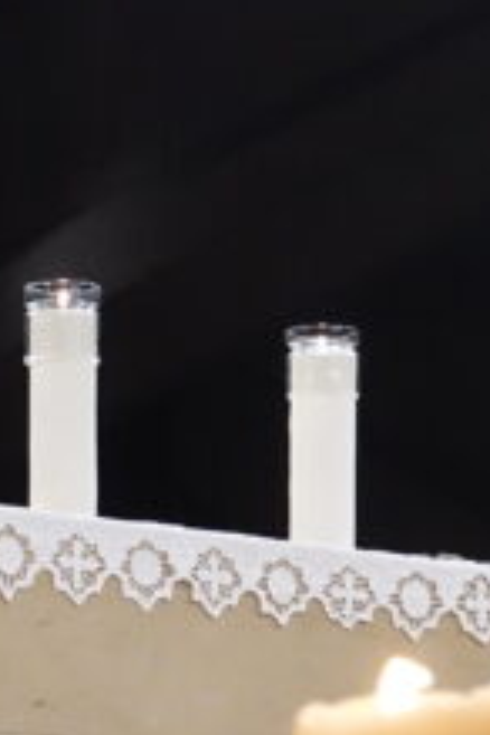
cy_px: 604
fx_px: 8676
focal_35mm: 425
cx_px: -280
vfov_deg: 4.8
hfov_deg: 3.2
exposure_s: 1/100
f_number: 3.5
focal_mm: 33.51
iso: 800
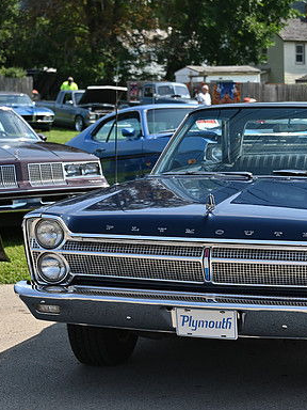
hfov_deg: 16.3
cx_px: 255
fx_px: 1064
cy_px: 205
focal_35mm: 90
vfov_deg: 21.8
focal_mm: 62
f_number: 4.8
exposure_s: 1/400
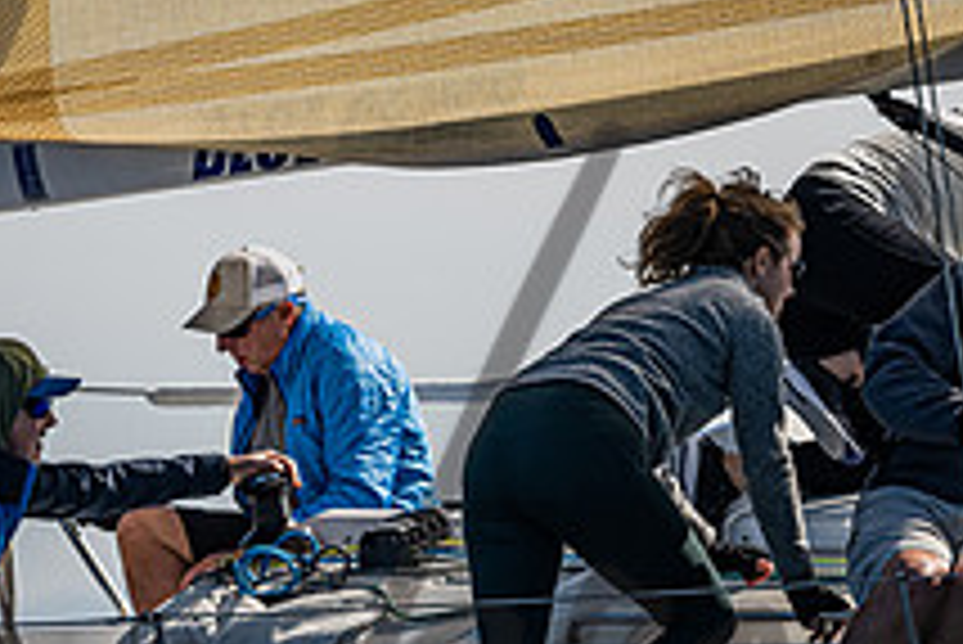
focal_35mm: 635
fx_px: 16997
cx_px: 670
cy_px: 633
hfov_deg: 3.2
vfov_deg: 2.2
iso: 400
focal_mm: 230
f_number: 5
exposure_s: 1/6400
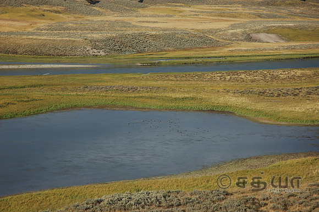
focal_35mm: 105
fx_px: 930
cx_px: 160
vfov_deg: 13.0
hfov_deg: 19.5
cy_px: 106
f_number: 7.1
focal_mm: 70
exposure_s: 1/200
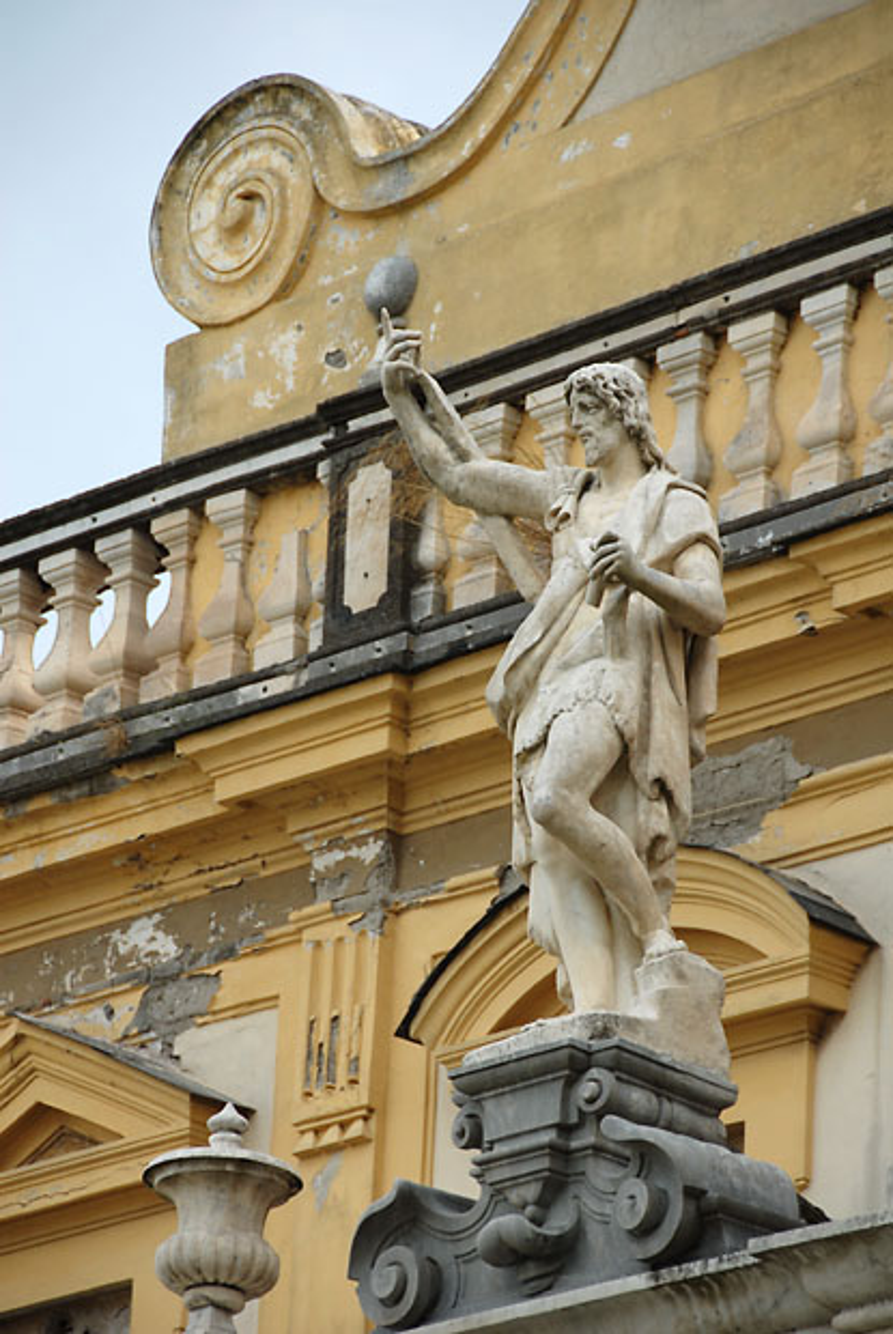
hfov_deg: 6.8
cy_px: 667
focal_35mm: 202
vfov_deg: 10.1
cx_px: 446
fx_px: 7513
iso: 100
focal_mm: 135
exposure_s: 1/180
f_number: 5.6
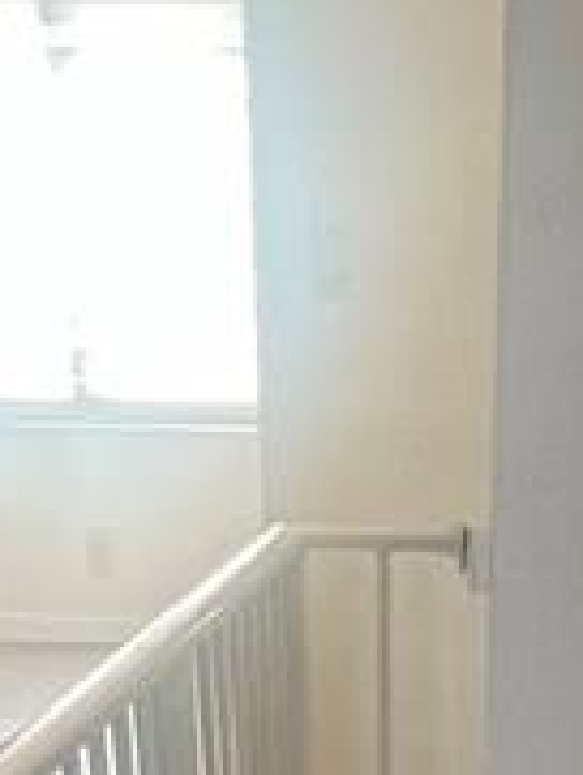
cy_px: 1743
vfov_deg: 15.5
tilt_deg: -38.4
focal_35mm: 86
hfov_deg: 17.1
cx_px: 437
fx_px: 1929
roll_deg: -2.0
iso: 160
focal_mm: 1.57
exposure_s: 1/60
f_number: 1.8
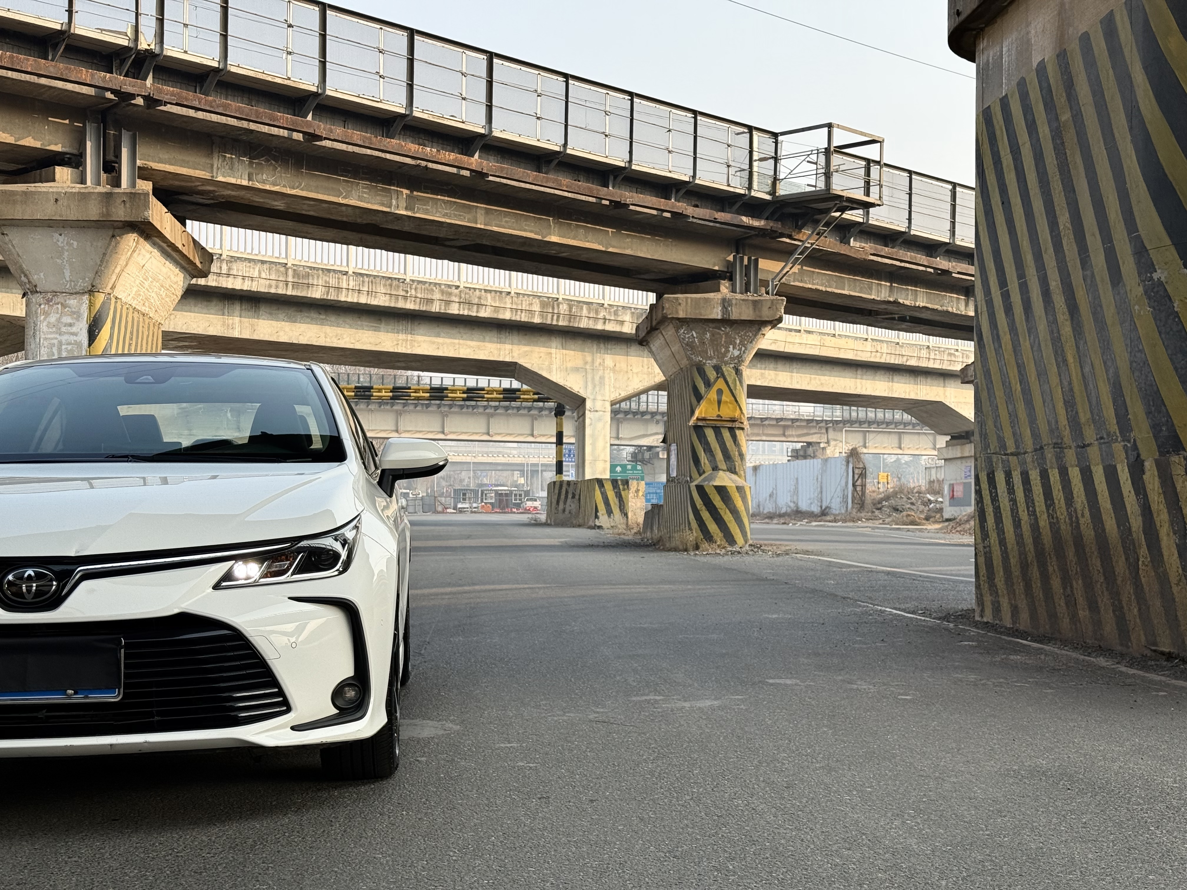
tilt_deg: +2.9
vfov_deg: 30.3
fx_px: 1646
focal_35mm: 48
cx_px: 594
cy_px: 445
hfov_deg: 39.7
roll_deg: -0.2
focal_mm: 6.76
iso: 64
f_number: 1.78
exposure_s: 1/1608
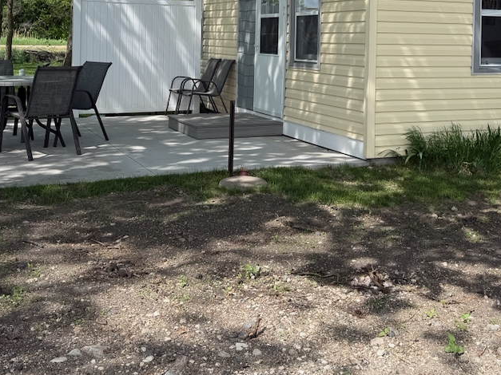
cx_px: 317
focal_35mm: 49
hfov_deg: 38.6
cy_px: 44
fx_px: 709
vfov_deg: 28.6
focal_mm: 6.76
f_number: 1.78
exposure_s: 1/2445
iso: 80
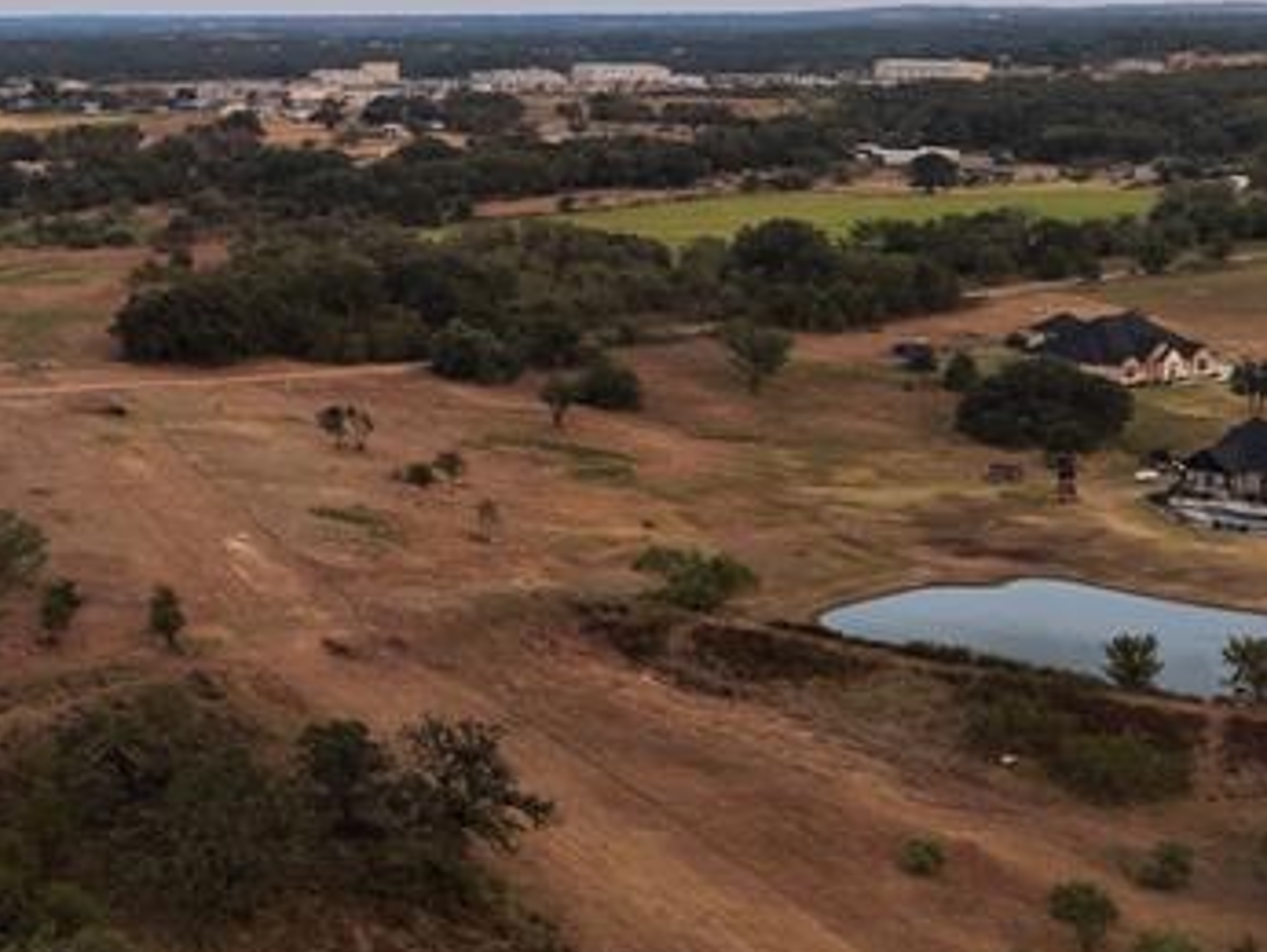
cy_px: 99
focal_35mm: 71
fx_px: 2601
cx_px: -242
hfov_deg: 24.8
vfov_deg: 20.3
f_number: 1.8
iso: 200
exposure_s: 1/725
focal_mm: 8.67
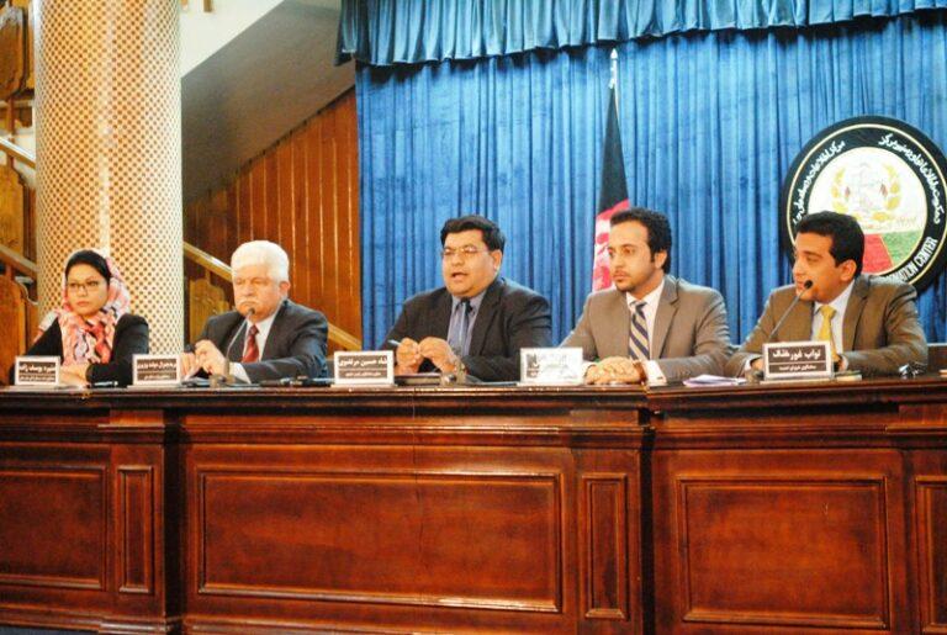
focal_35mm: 82
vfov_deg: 16.6
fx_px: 2174
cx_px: 474
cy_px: 318
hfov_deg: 24.6
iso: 1600
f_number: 5.6
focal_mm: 55
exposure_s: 1/10
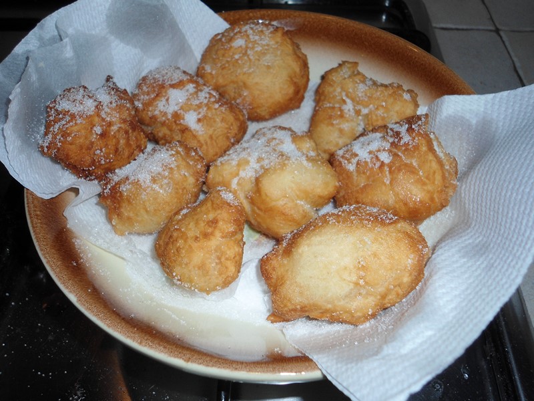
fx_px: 478
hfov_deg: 58.4
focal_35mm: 31
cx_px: 267
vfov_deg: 45.4
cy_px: 200
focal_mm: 5.6
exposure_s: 1/60
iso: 80
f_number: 8.5
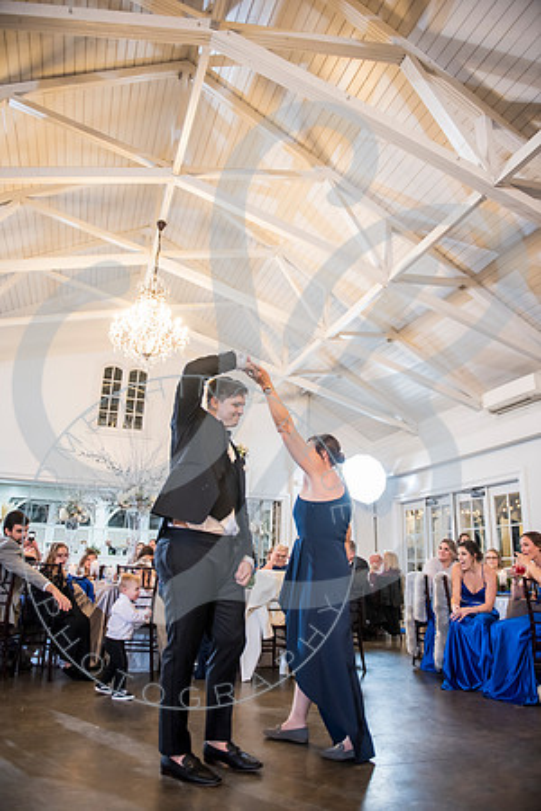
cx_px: 270
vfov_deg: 73.7
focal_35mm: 24
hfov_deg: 53.1
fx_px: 541
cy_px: 406
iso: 1600
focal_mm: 24
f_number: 2.8
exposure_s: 1/125
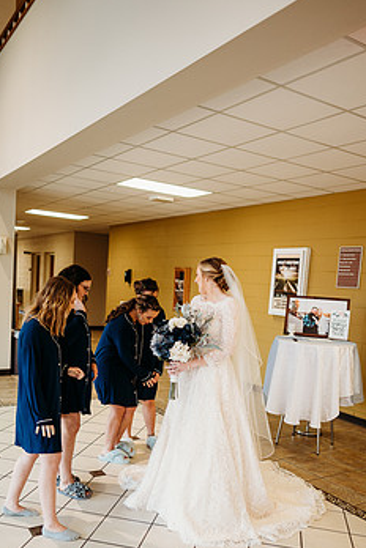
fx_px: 473
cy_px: 334
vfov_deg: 59.7
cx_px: 180
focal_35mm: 31
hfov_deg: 42.3
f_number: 1.8
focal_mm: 24
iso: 400
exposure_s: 1/160
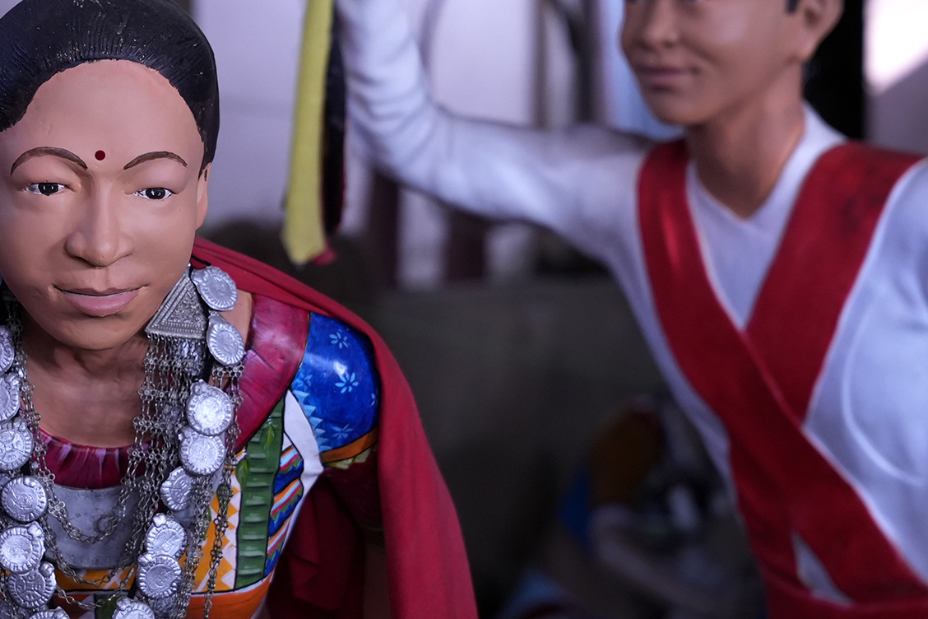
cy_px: 344
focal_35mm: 144
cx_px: 125
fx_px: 3717
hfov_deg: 14.1
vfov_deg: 9.5
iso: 1250
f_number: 3.2
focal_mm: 65.1
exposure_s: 1/500
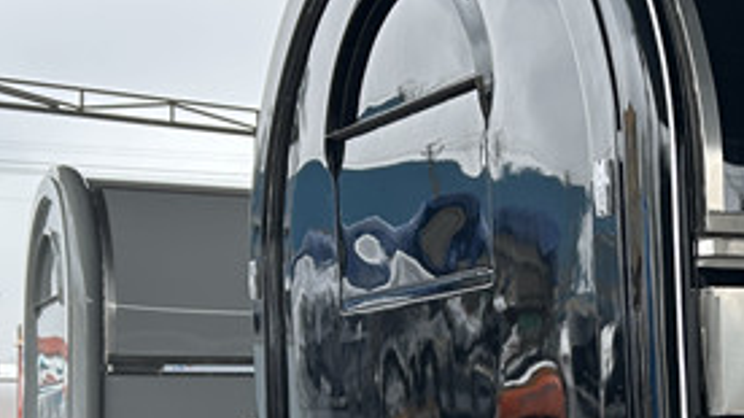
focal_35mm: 82
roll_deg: +1.8
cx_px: 558
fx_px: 1617
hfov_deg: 25.6
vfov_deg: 14.6
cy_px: 375
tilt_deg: +4.1
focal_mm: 5.7
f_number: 1.5
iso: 40
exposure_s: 1/121
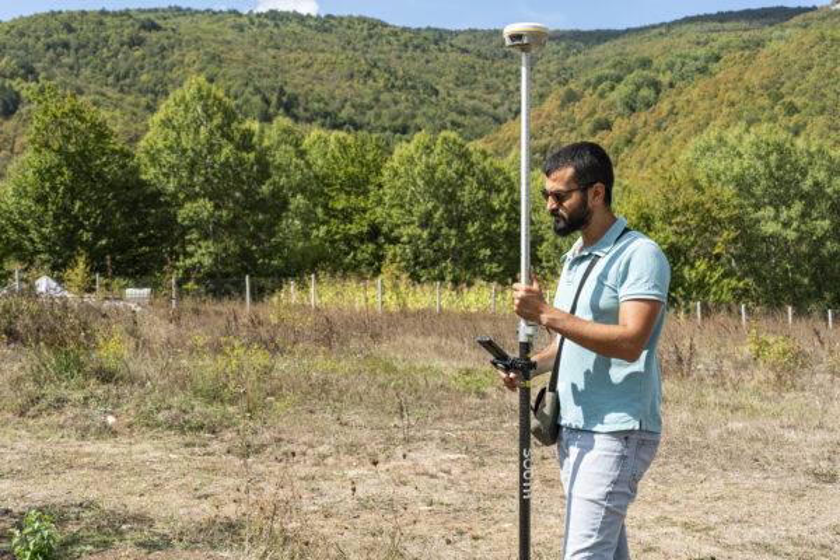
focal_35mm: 44
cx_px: 420
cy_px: 280
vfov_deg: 30.5
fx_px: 1027
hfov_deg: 44.5
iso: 160
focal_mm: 44
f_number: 7.1
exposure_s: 1/400
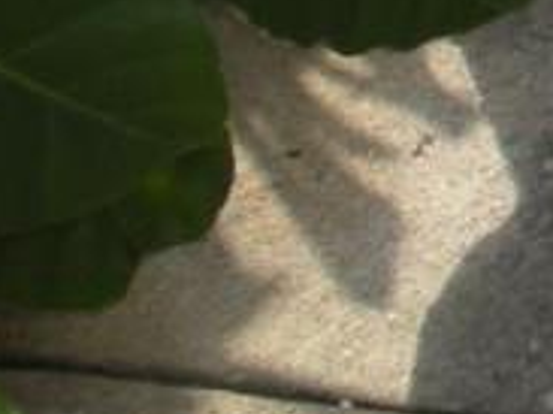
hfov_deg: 8.9
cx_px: 1432
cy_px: -653
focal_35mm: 196
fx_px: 3129
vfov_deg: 7.0
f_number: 3.5
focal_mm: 6.3
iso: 64
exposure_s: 1/162
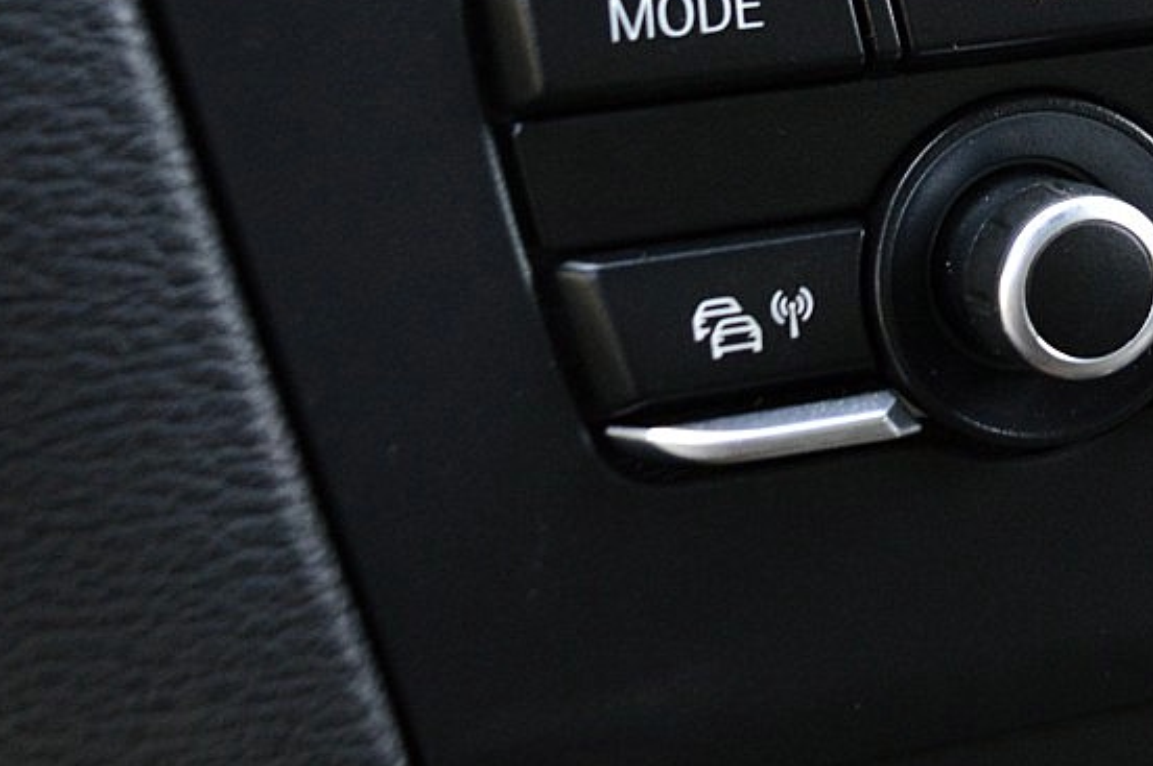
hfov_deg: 19.2
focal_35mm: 97
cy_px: -305
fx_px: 3104
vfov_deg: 13.4
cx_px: 1571
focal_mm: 22
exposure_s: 1/60
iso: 800
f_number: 5.6
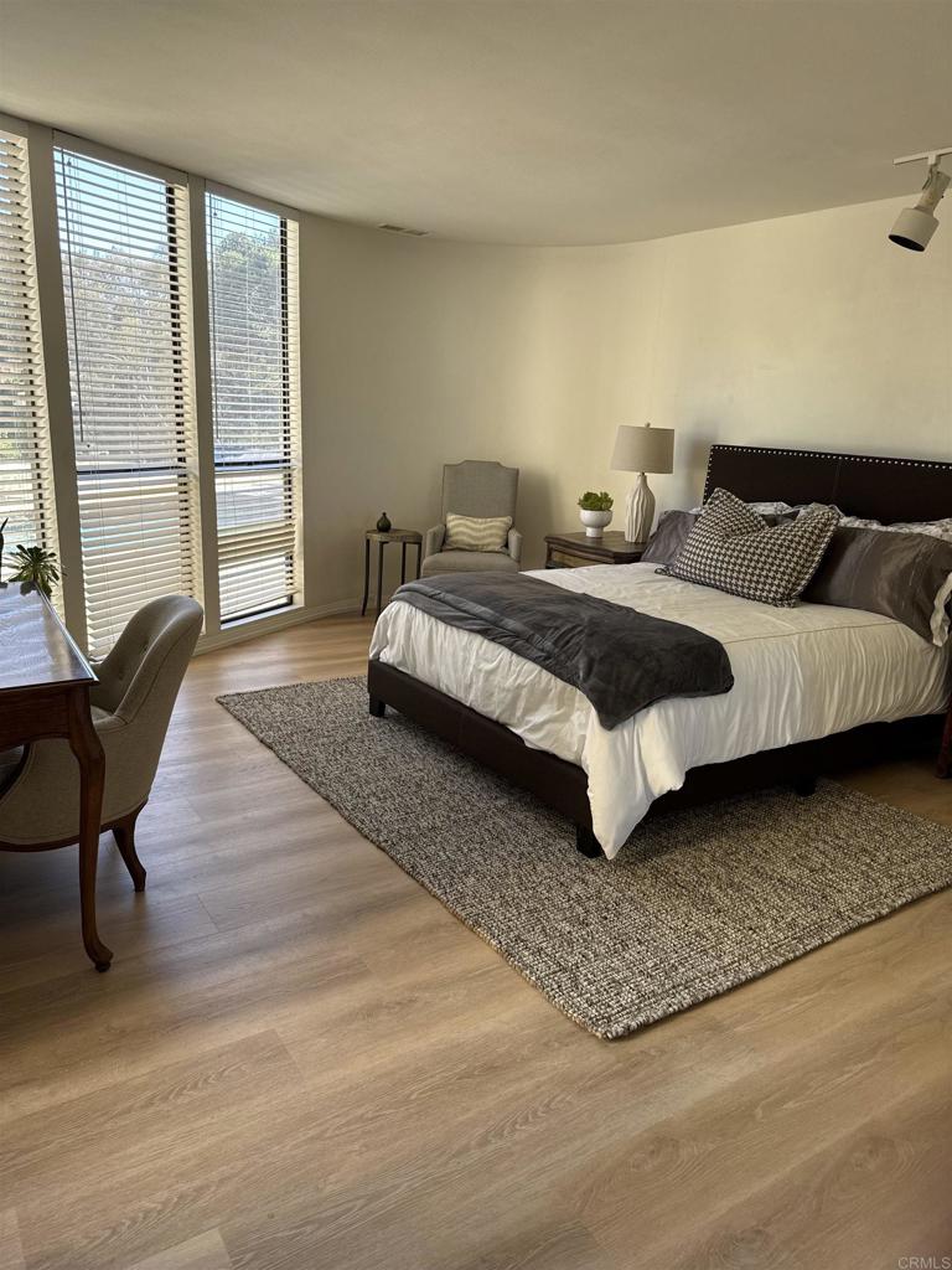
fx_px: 880
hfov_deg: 56.8
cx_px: 476
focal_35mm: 24
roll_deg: -3.4
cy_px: 635
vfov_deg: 71.6
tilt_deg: -14.2
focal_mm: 6.76
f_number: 1.78
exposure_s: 1/257
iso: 80
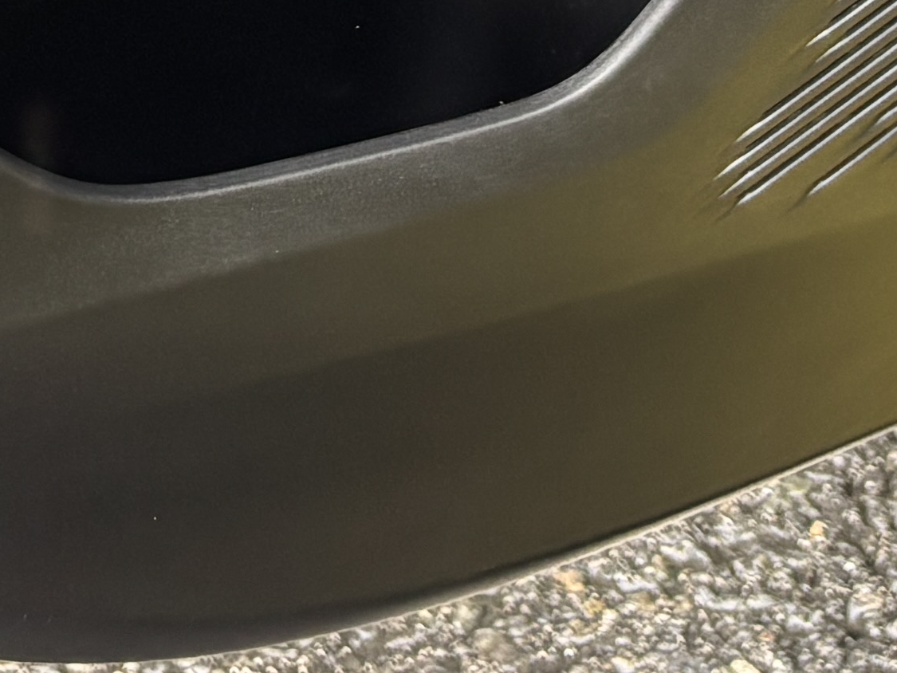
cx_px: 117
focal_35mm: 132
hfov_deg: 14.8
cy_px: -923
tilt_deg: -20.5
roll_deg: +2.8
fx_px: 3421
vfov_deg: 9.9
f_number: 1.6
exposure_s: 1/60
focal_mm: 5.96
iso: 250
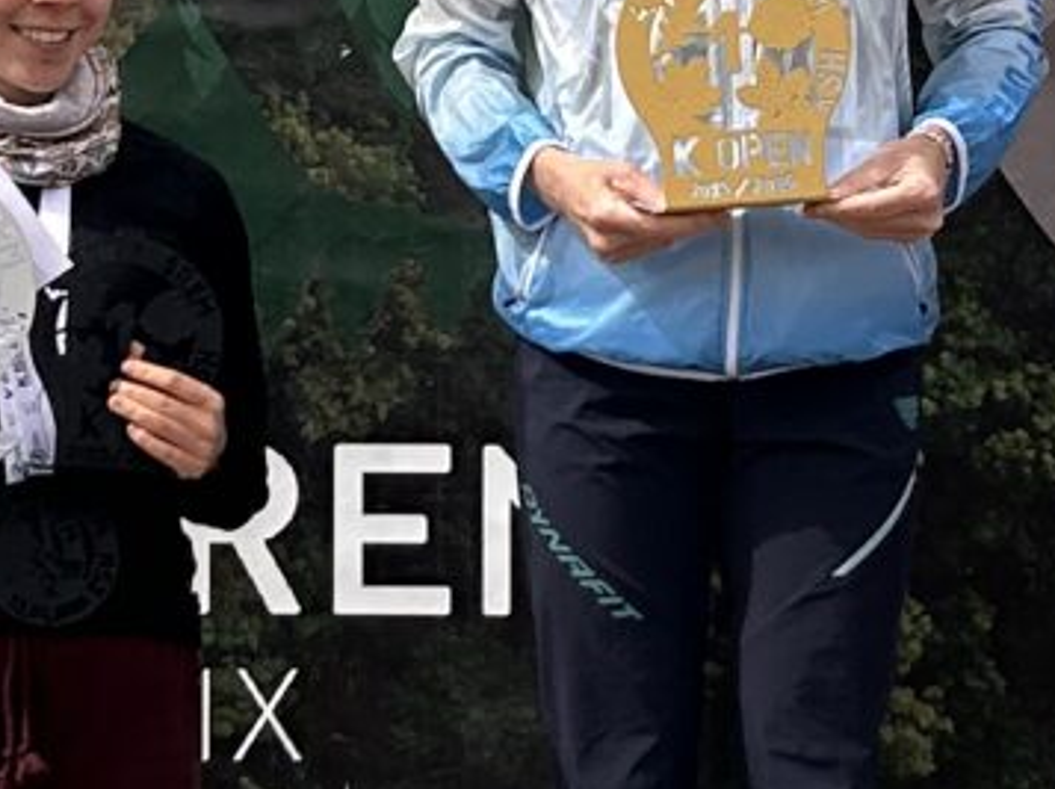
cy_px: 248
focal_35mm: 175
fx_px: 5328
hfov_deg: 11.3
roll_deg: +1.8
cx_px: 768
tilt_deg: +0.2
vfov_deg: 8.5
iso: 50
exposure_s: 1/4831
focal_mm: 5.7
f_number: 1.5
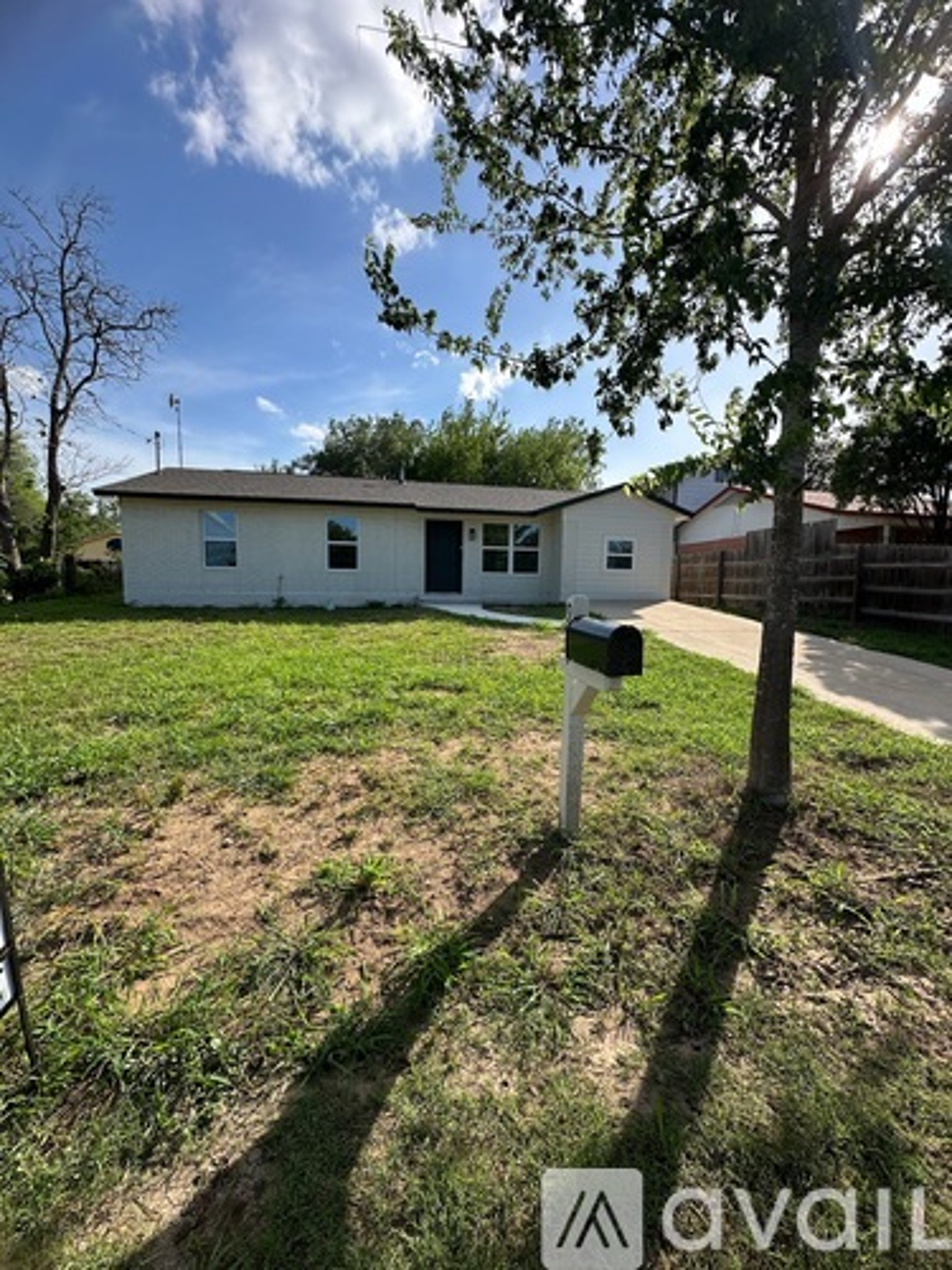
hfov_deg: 85.7
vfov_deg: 102.1
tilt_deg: -3.5
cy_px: 635
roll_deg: -2.6
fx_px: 513
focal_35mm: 14
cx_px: 476
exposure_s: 1/1575
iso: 40
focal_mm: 2.22
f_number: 2.2
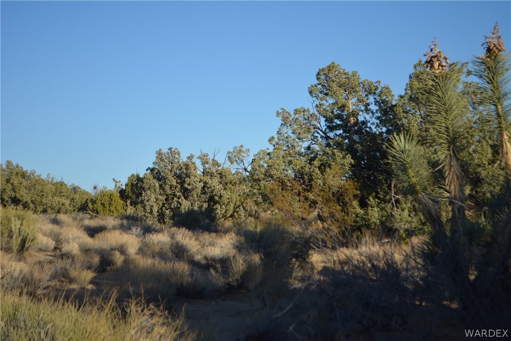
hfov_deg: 24.6
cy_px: 170
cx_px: 256
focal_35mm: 82
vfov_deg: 16.6
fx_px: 1172
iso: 400
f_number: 5.6
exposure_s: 1/1600
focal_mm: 55
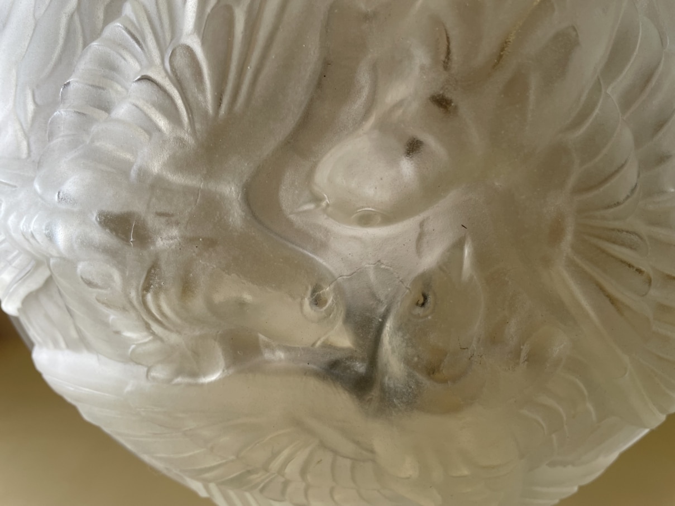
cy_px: 253
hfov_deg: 67.3
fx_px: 507
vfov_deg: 53.1
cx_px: 338
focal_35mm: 26
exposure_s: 1/136
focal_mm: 4.2
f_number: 1.6
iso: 32
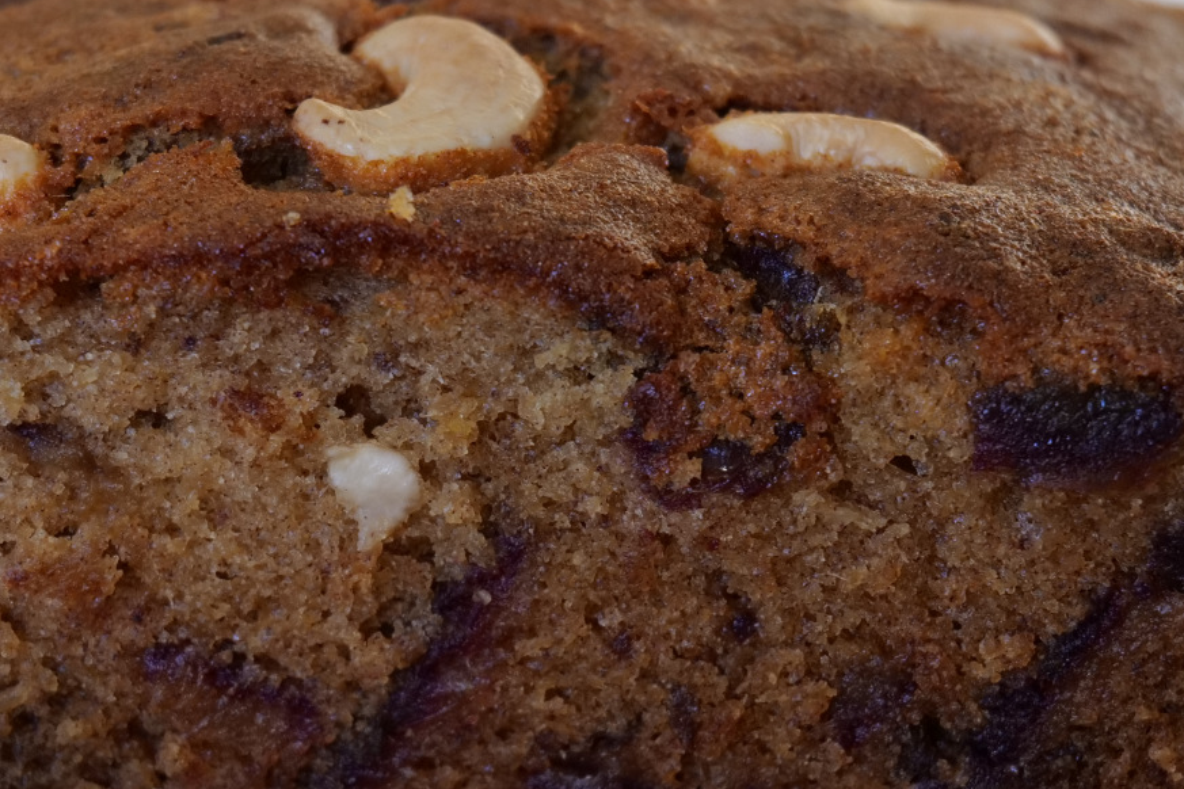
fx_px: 4341
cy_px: 496
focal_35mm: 132
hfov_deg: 15.5
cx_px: 467
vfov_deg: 10.4
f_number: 7.1
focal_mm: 60
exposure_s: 1/60
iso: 3200
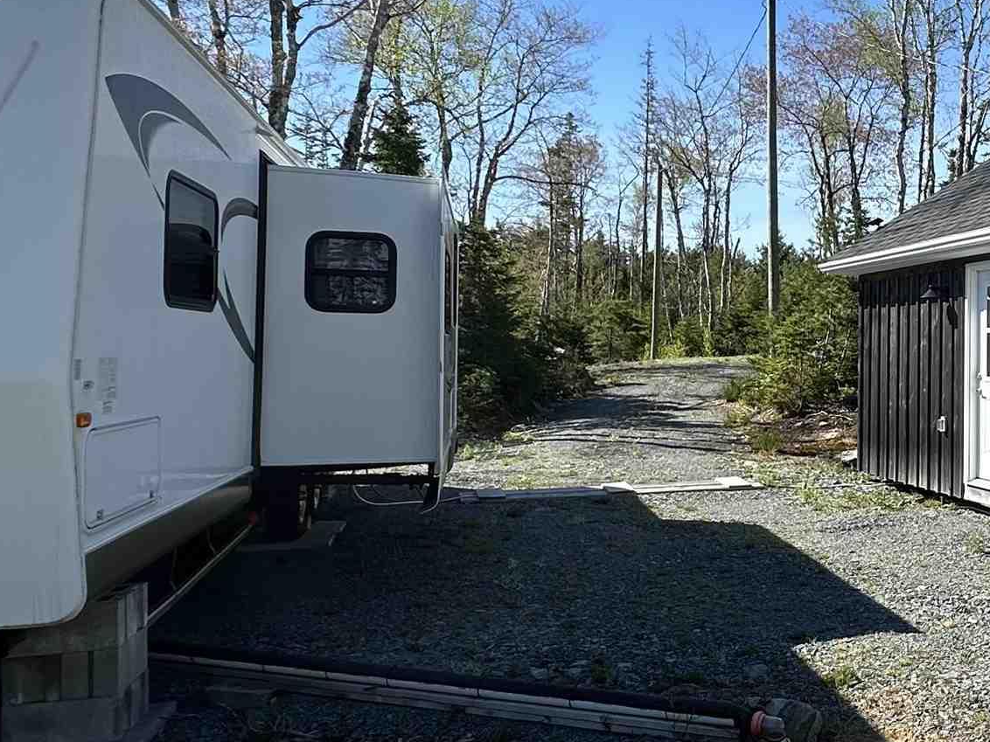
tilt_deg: +0.5
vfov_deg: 37.7
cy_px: 343
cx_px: 927
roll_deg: +0.0
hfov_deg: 43.8
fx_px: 1087
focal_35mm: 38
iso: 40
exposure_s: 1/1125
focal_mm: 2.22
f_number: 2.2
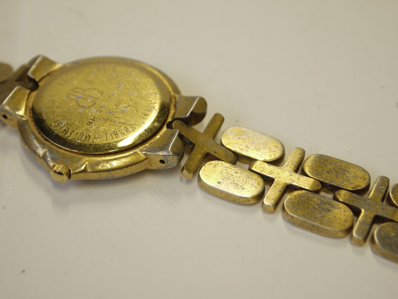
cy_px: 150
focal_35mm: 76
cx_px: 199
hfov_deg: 25.7
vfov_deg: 19.4
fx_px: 874
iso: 250
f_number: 5.4
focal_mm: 38
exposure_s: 1/50
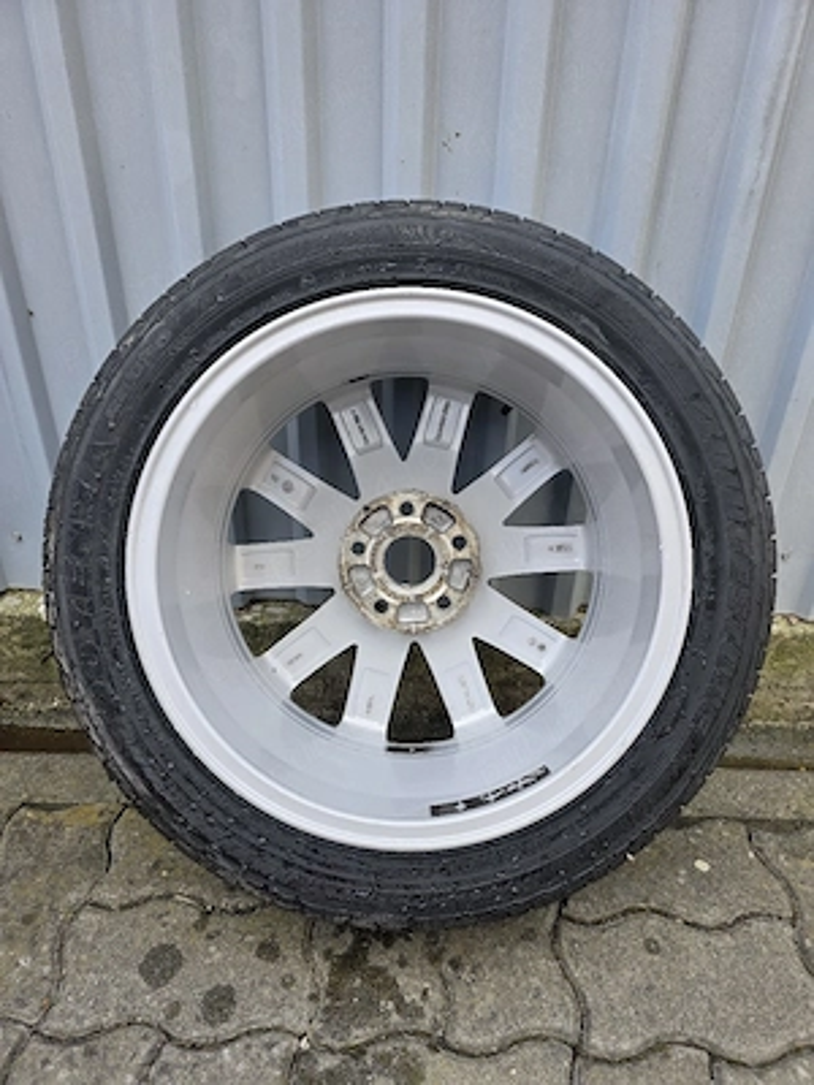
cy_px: 542
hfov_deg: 58.9
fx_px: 721
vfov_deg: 73.9
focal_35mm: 23
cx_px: 407
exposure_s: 1/370
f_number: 1.7
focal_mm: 6.3
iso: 40
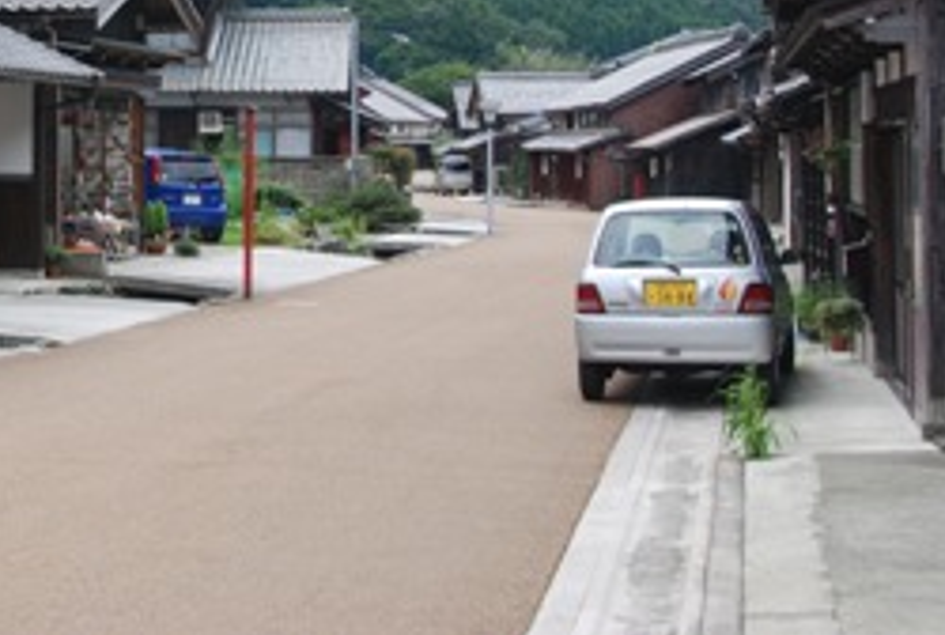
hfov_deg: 25.8
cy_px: 32
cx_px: 45
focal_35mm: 75
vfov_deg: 17.9
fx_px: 1973
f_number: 10
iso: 100
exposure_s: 1/60
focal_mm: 26
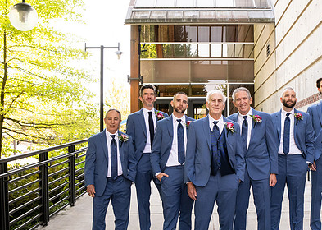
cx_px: 222
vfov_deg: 31.7
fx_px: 402
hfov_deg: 42.9
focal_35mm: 44
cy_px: 147
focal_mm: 24
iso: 1600
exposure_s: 1/400
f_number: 6.3
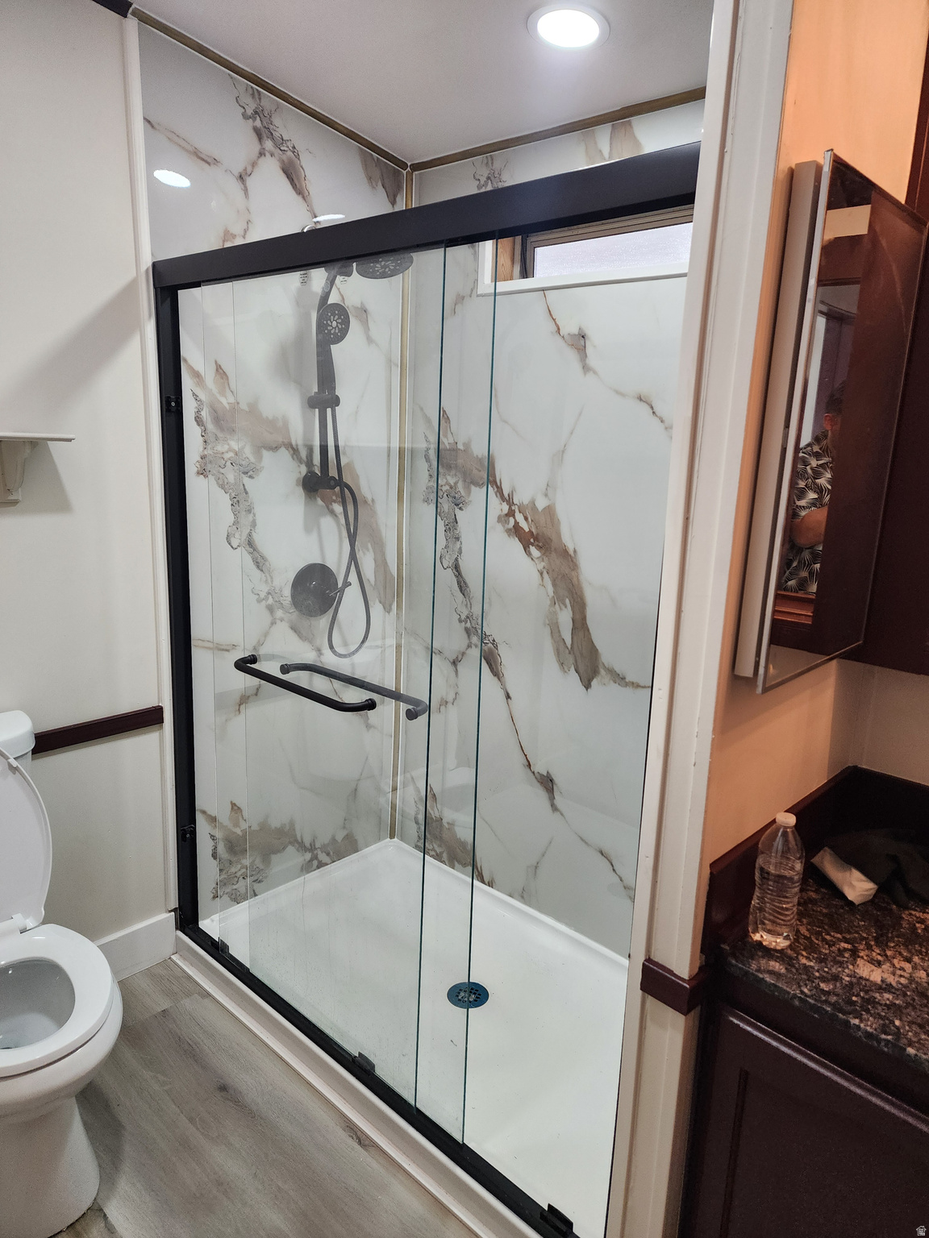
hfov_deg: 58.9
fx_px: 823
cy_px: 619
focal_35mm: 23
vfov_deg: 73.9
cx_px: 464
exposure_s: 1/120
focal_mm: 6.4
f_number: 1.8
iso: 200
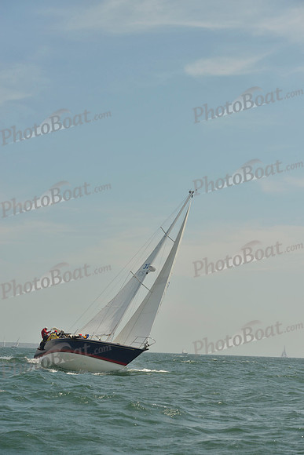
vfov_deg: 28.8
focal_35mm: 70
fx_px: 886
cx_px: 152
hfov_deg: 19.5
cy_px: 228
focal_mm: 70
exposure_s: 1/1250
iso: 200
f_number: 8
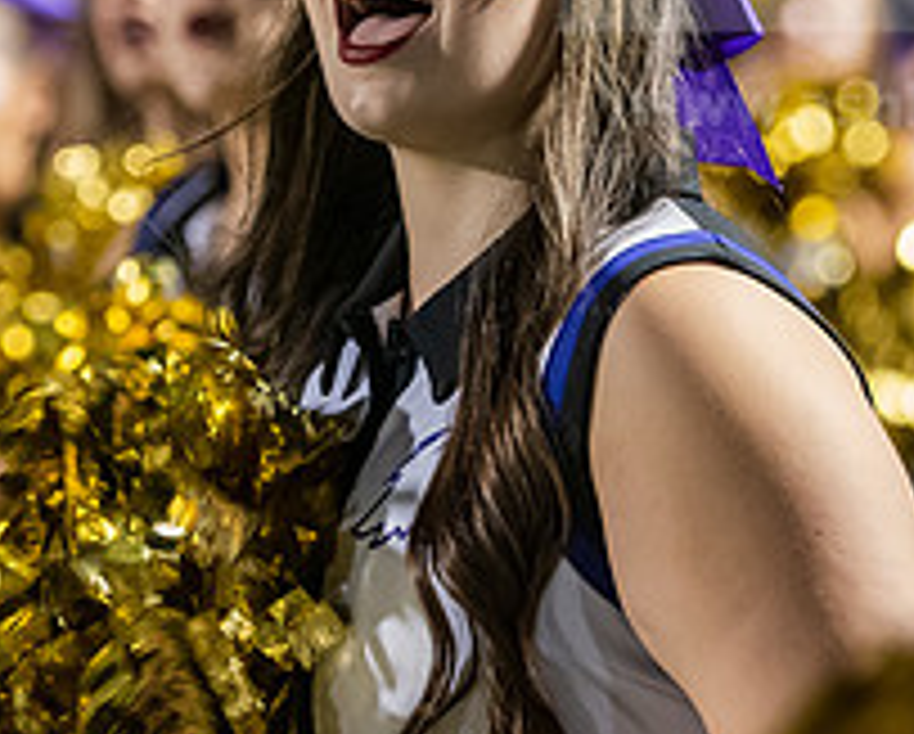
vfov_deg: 5.8
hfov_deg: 7.2
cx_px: 423
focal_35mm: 268
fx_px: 7260
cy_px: 200
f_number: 3.2
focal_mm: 100
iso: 5000
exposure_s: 1/320
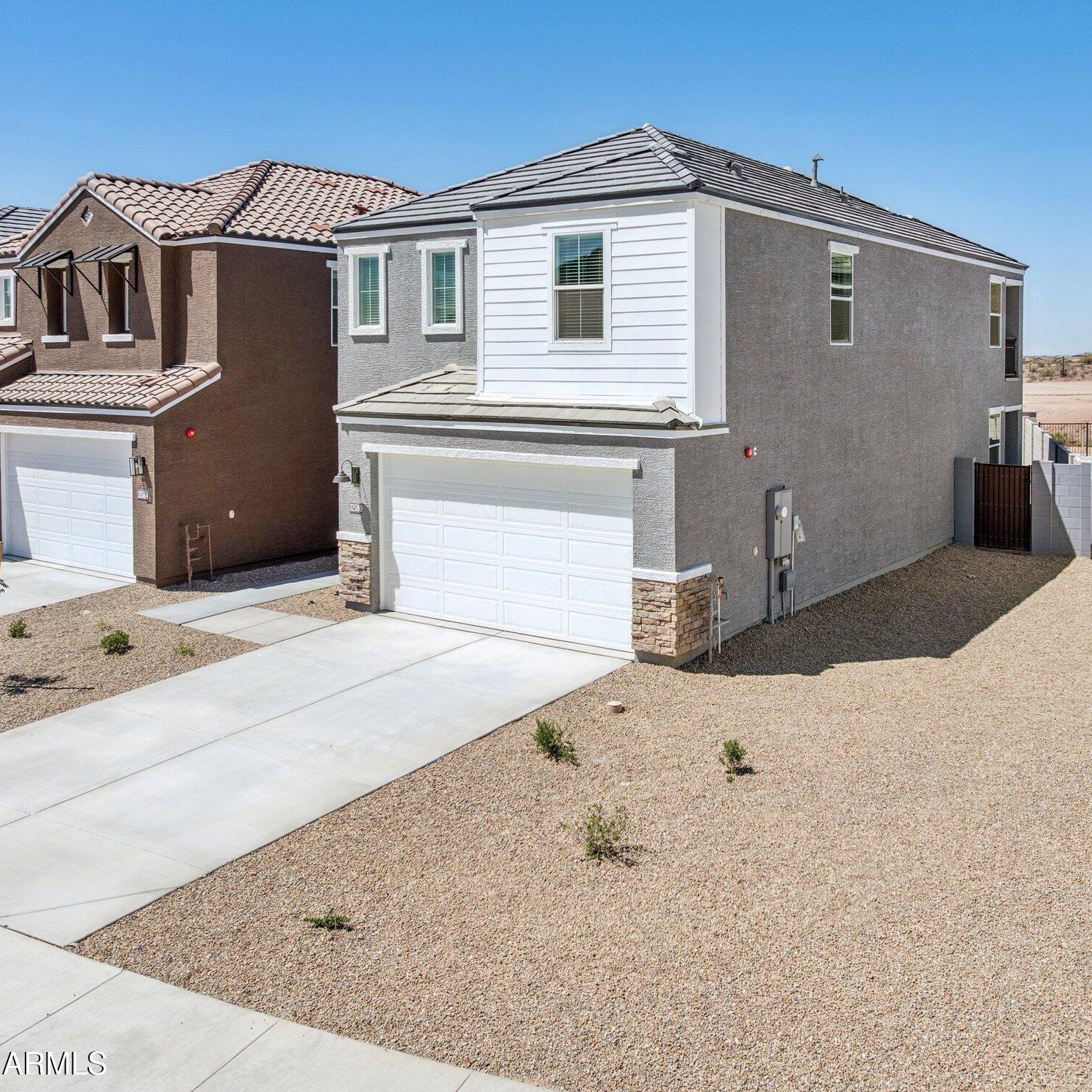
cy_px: 555
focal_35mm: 29
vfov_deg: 55.6
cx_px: 669
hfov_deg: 55.1
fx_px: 1035
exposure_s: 1/400
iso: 100
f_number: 6.3
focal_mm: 12.3
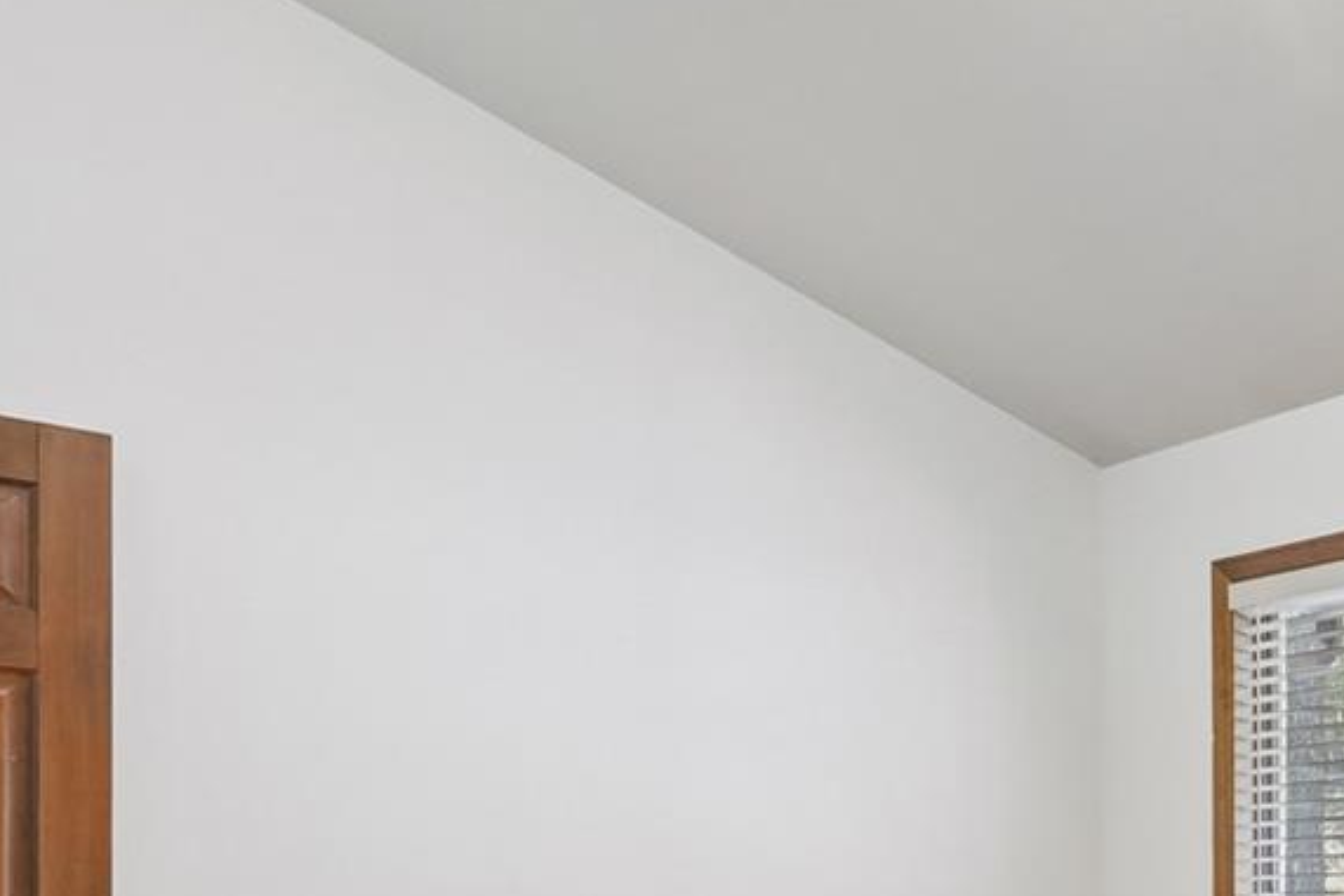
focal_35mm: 42
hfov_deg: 42.4
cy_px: 924
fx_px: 1568
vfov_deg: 29.5
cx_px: 1219
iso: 800
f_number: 8
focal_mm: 10
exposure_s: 1/5
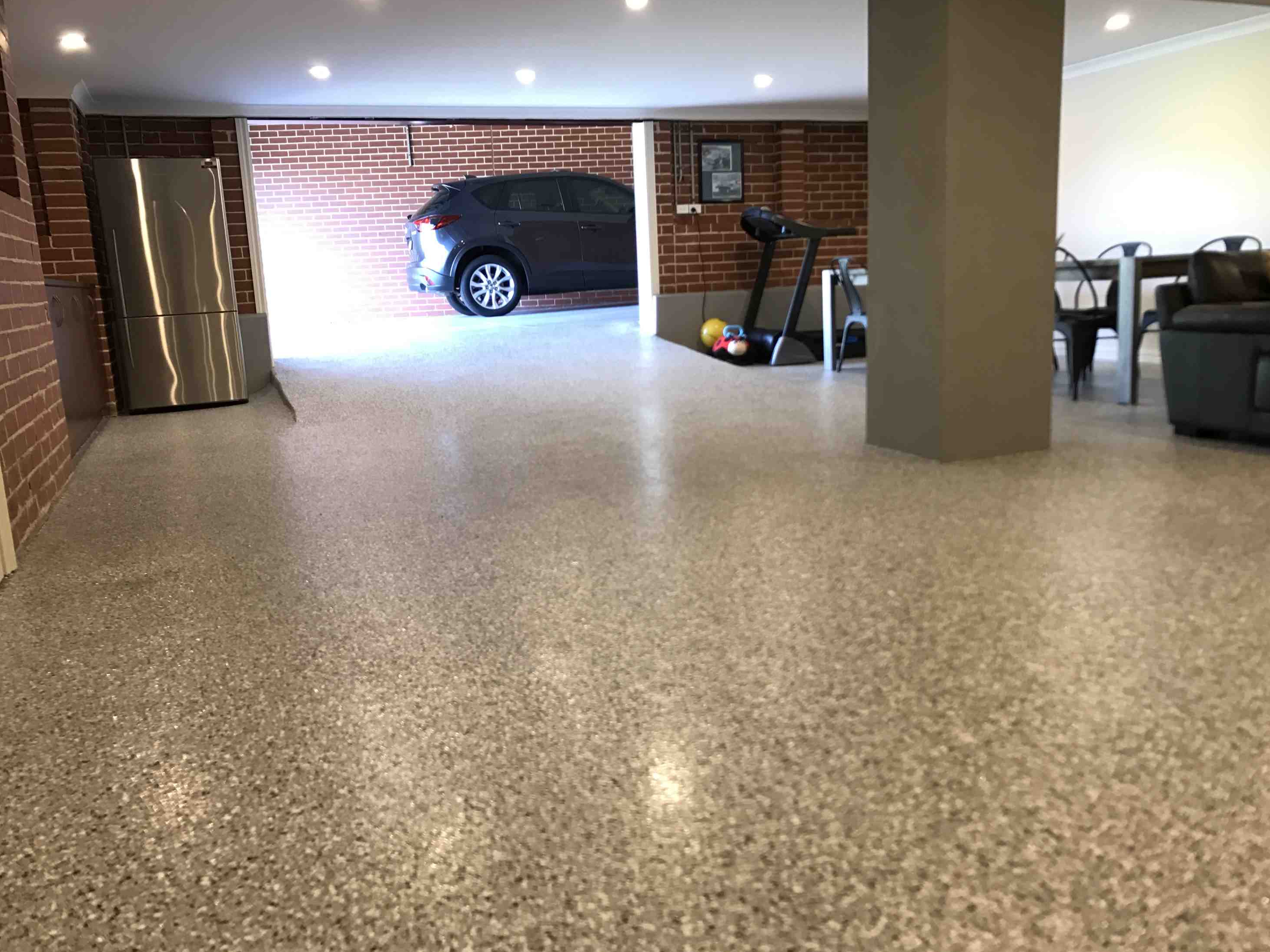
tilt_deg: -10.1
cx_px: 629
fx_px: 1064
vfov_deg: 48.2
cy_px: 484
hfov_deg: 61.7
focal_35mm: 29
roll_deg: +2.4
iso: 40
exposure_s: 1/20
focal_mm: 3.99
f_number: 1.8
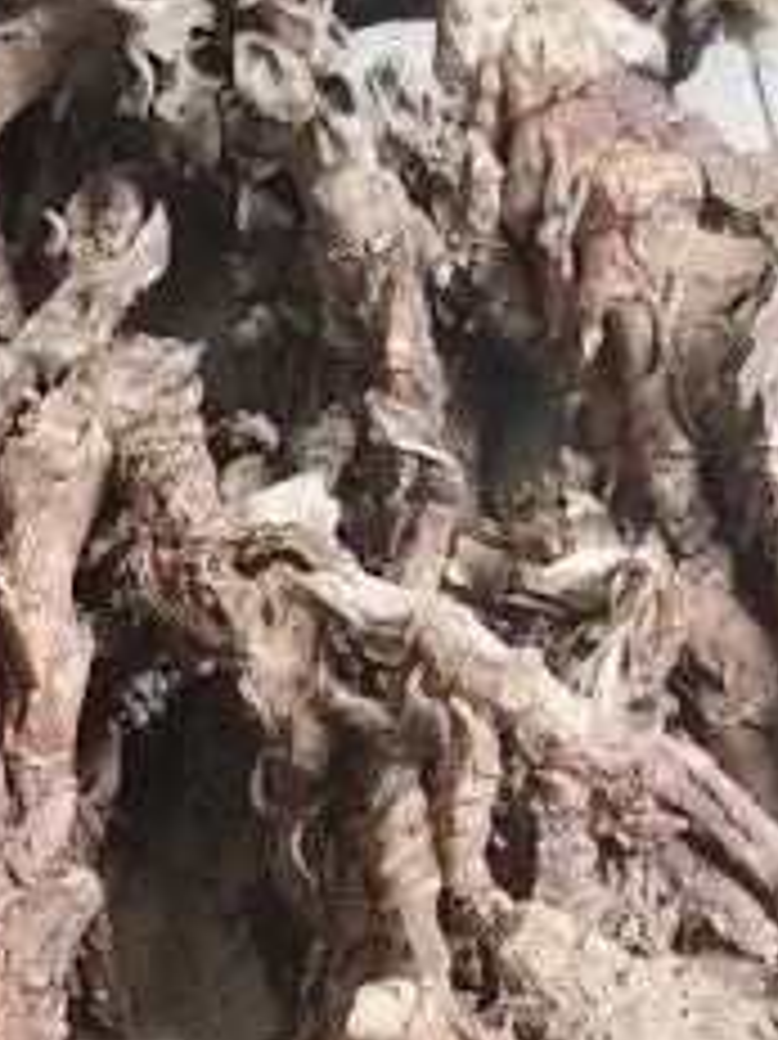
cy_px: 1515
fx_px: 3599
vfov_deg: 15.3
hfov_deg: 11.9
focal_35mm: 120
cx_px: -283
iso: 2980
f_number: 1.9
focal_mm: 4.95
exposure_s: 1/100
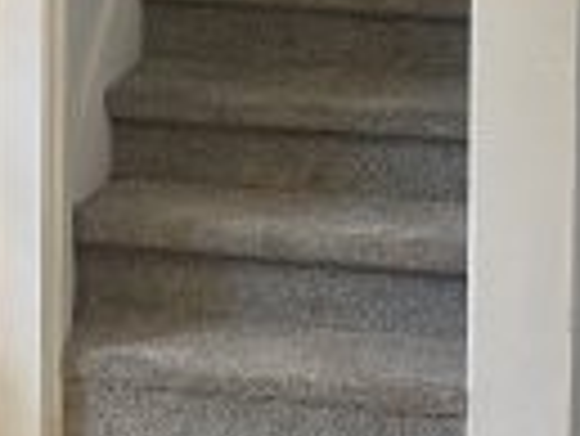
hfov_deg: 14.7
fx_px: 2247
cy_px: -162
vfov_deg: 10.8
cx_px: 375
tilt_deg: -7.2
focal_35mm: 134
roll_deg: -1.4
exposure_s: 1/60
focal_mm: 4.25
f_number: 1.8
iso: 80
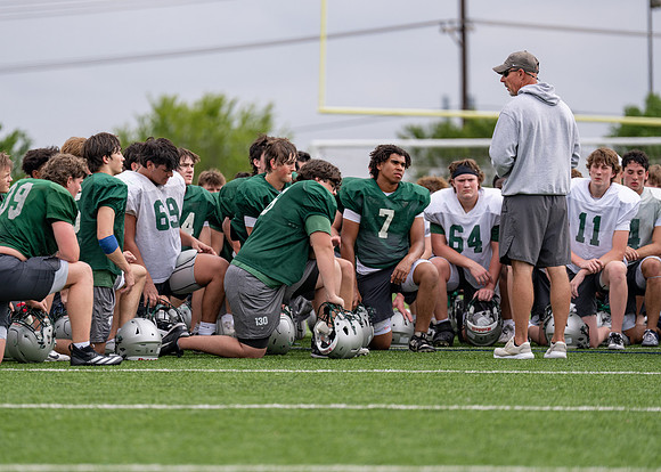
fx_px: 3981
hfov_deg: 9.5
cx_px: 309
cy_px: 236
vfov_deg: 6.8
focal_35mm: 212
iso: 160
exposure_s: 1/2500
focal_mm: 200
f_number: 2.8
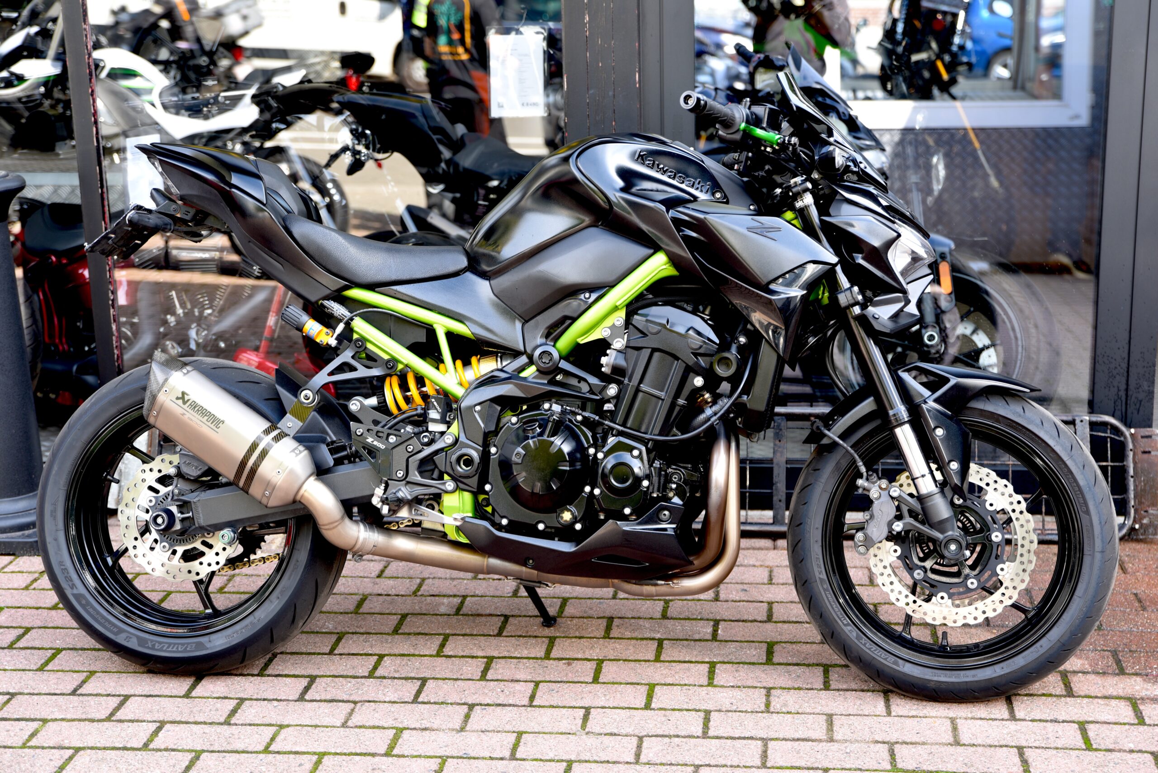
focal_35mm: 56
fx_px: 1802
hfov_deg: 35.6
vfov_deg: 24.2
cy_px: 386
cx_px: 579
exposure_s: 1/60
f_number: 3.2
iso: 100
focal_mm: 56
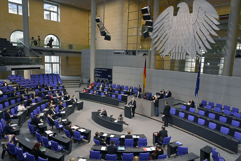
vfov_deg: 53.1
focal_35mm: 24
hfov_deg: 73.8
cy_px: 80
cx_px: 120
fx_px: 161
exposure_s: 1/400
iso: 6400
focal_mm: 24
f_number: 5
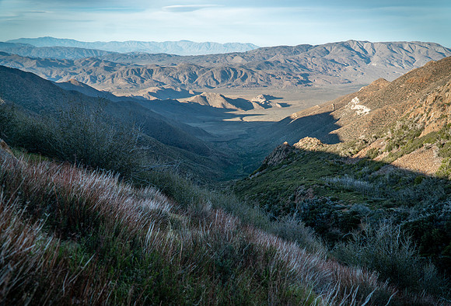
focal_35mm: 31
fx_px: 389
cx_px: 227
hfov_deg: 60.1
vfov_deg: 42.9
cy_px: 153
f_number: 5.6
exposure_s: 1/125
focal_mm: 20
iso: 100
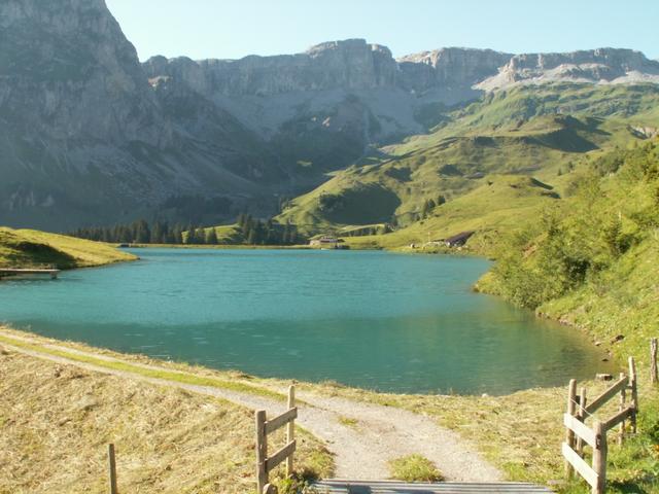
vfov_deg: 40.7
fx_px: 666
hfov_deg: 52.6
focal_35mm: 35
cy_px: 247
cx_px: 330
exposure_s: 1/50
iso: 50
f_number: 8
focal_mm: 5.86
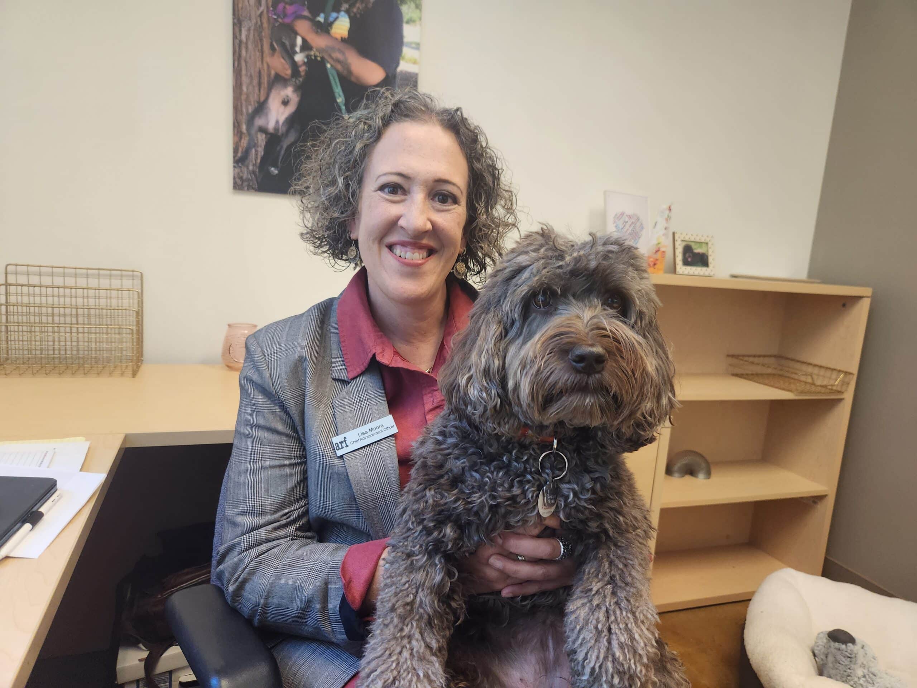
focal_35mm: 23
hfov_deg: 73.9
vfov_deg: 58.9
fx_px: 609
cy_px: 344
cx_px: 458
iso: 200
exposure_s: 1/120
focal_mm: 5.4
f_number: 1.8
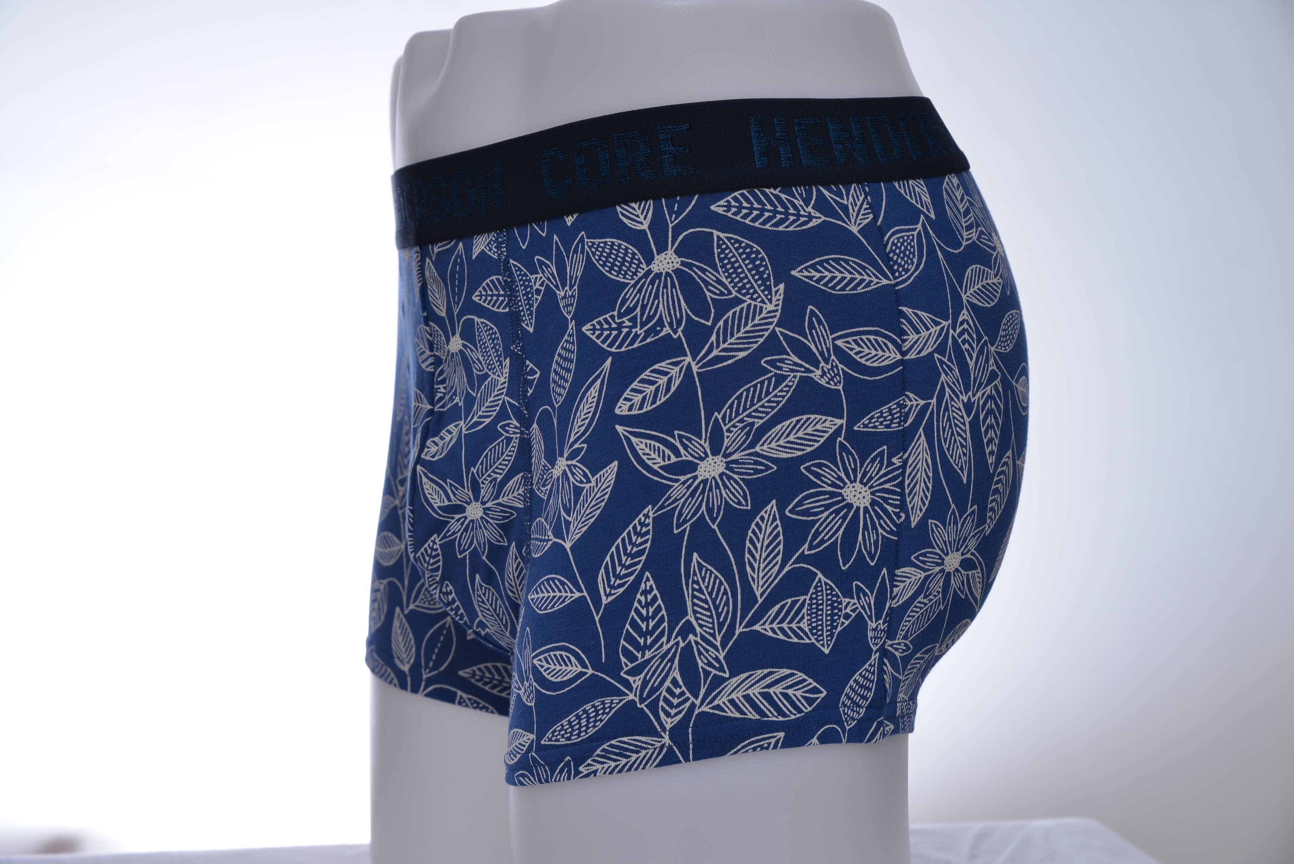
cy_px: 432
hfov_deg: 30.9
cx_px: 647
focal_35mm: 65
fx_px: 2337
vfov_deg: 20.9
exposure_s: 1/80
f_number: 7.1
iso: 280
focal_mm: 65
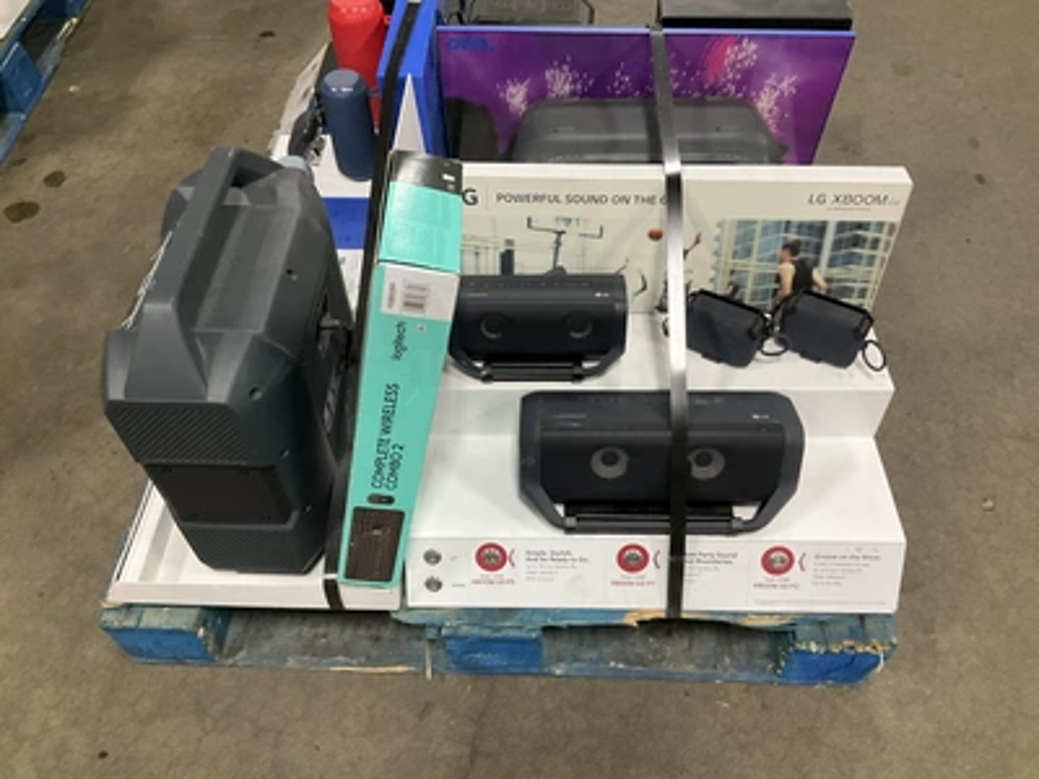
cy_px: 390
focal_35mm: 29
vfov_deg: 48.2
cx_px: 520
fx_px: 870
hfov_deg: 61.7
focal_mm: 3
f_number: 1.8
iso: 200
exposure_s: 1/60
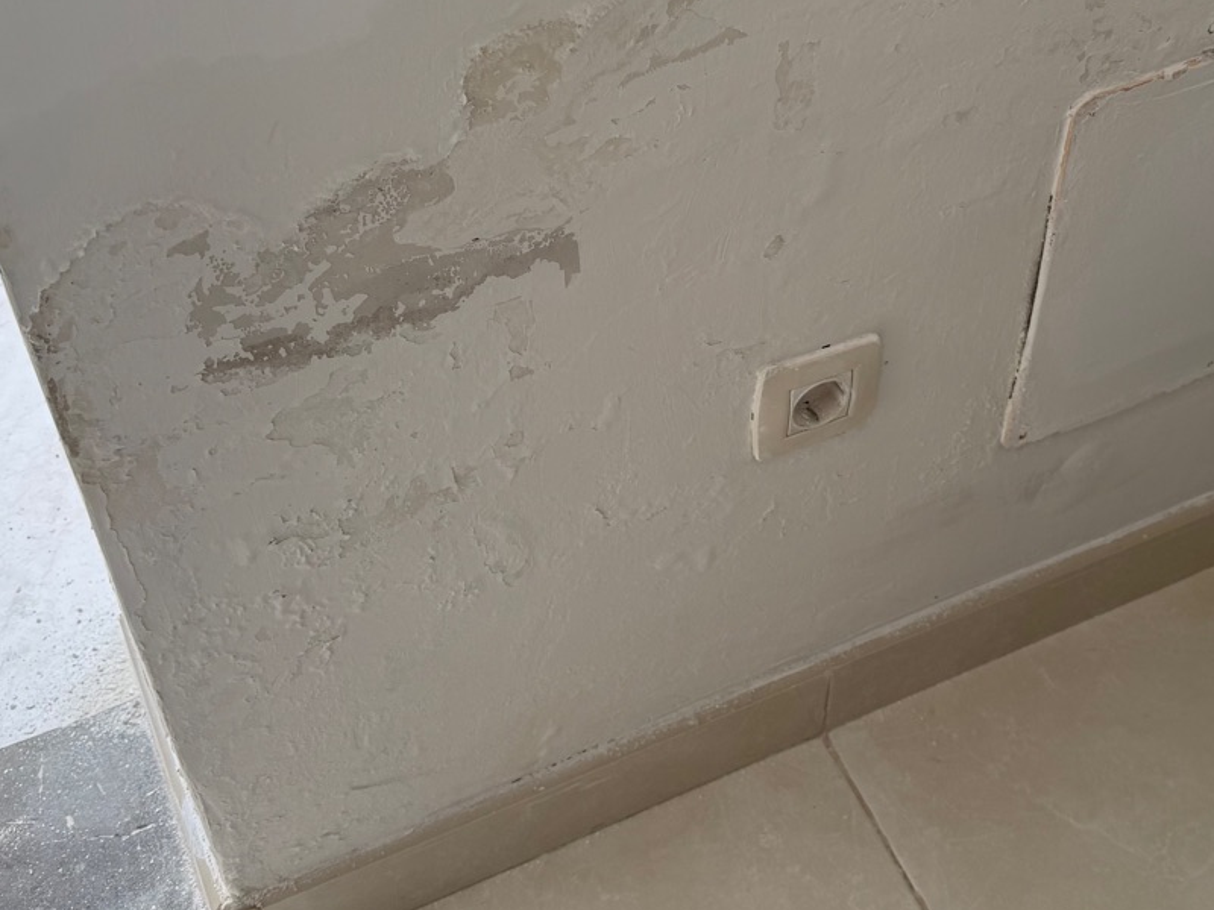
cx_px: 741
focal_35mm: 48
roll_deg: -2.7
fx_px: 1683
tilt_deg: -44.6
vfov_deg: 29.9
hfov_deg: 39.5
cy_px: 264
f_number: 1.78
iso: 64
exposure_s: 1/232
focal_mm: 6.76
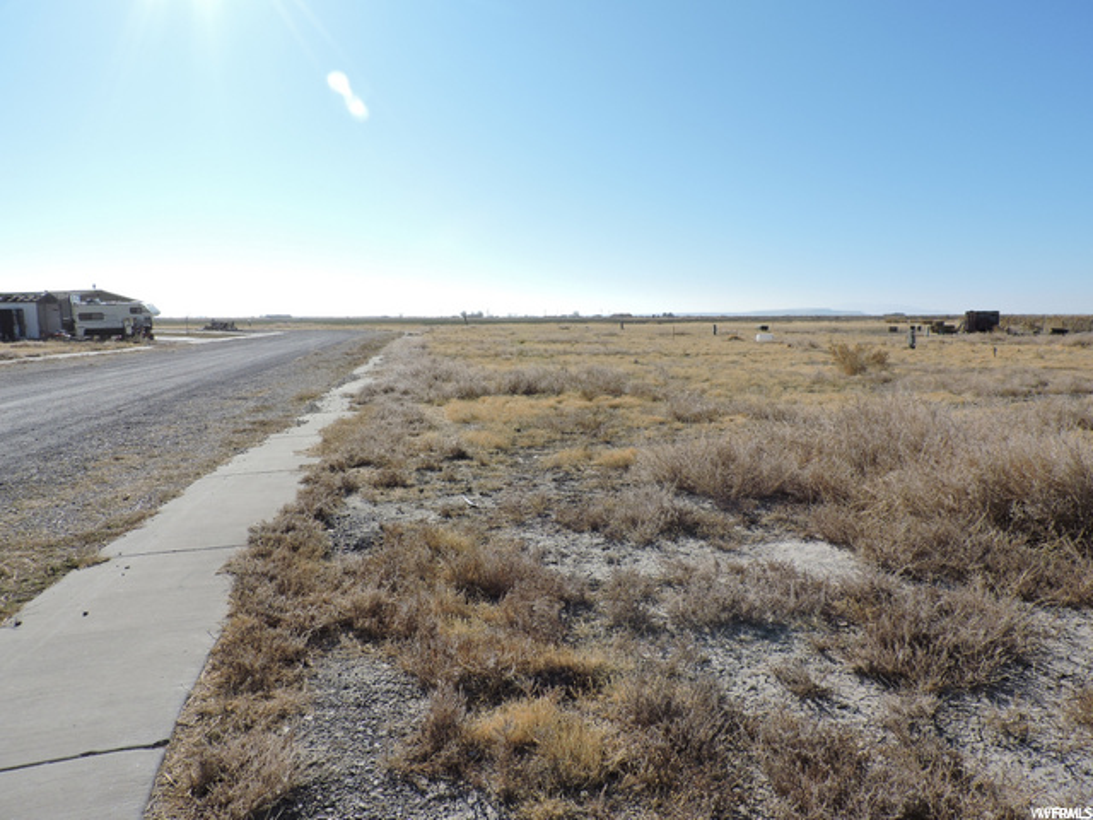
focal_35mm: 24
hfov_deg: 71.6
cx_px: 546
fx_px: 758
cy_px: 410
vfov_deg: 56.8
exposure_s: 1/1250
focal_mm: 4.3
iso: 100
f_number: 3.7
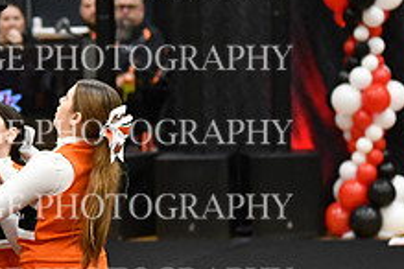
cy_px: 95
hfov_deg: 5.1
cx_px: 26
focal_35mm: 405
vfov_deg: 3.4
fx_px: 4545
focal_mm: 102
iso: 5000
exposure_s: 1/800
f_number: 2.8
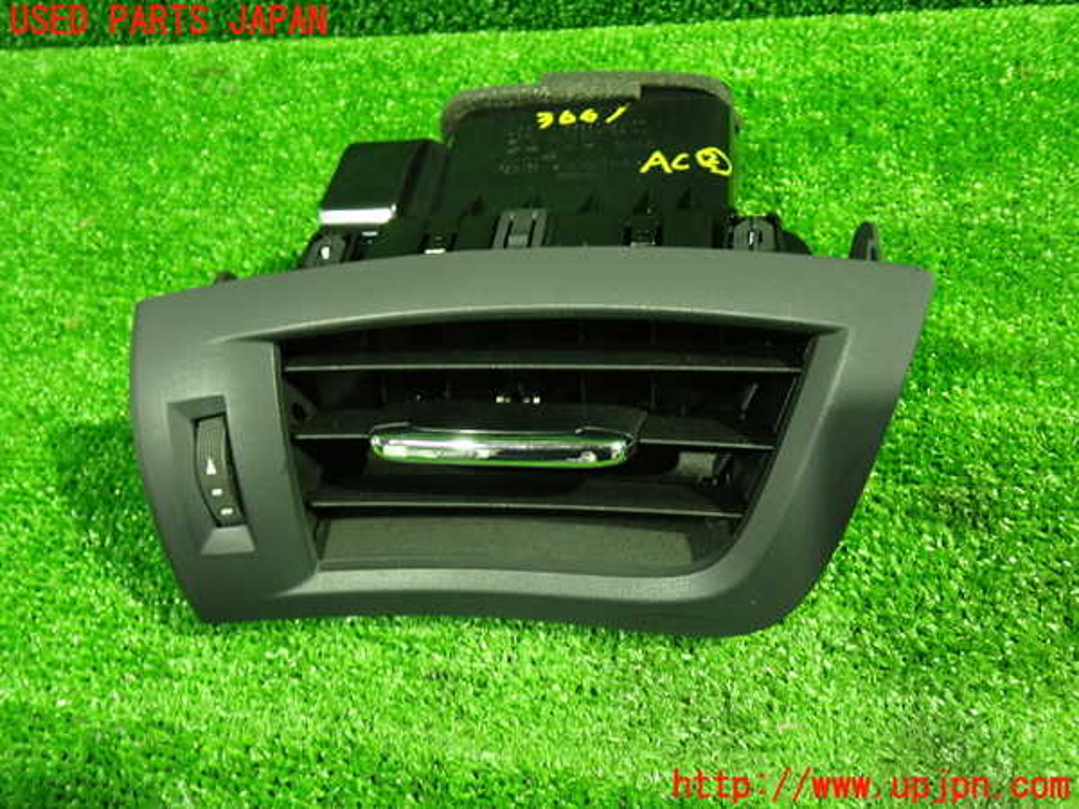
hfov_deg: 60.0
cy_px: 404
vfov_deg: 46.8
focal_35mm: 30
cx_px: 540
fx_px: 935
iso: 800
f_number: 2.3
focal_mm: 5.4
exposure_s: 1/20
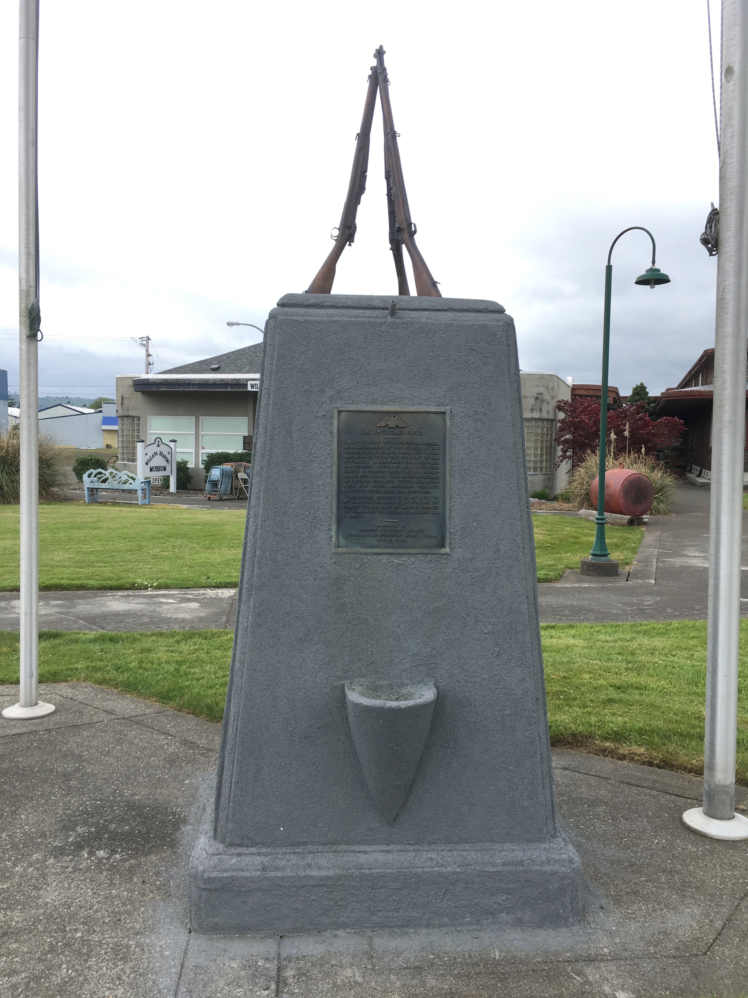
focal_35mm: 29
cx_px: 374
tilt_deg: -3.7
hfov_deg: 48.2
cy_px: 499
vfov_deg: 61.7
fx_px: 836
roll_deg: -0.4
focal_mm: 4.15
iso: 25
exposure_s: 1/557
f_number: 2.2
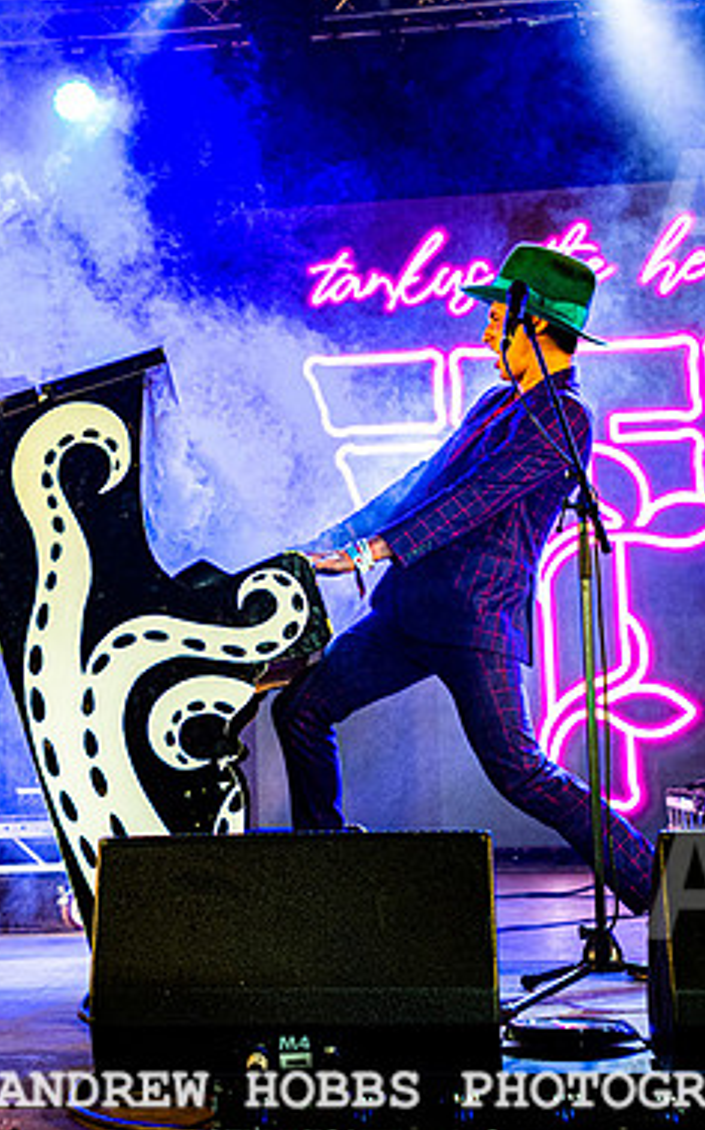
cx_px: 205
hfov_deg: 19.9
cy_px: 534
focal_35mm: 65
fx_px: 2001
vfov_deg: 31.5
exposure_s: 1/200
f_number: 4
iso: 1000
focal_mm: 35
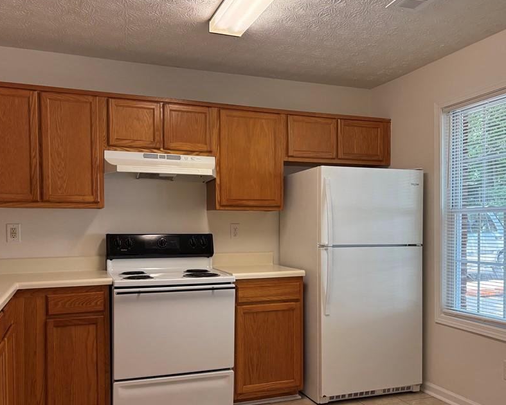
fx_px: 494
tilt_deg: -0.9
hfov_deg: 54.2
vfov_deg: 44.5
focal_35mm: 33
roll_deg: +0.4
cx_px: 269
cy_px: 230
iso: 125
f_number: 1.6
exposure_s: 1/148
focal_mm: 5.96
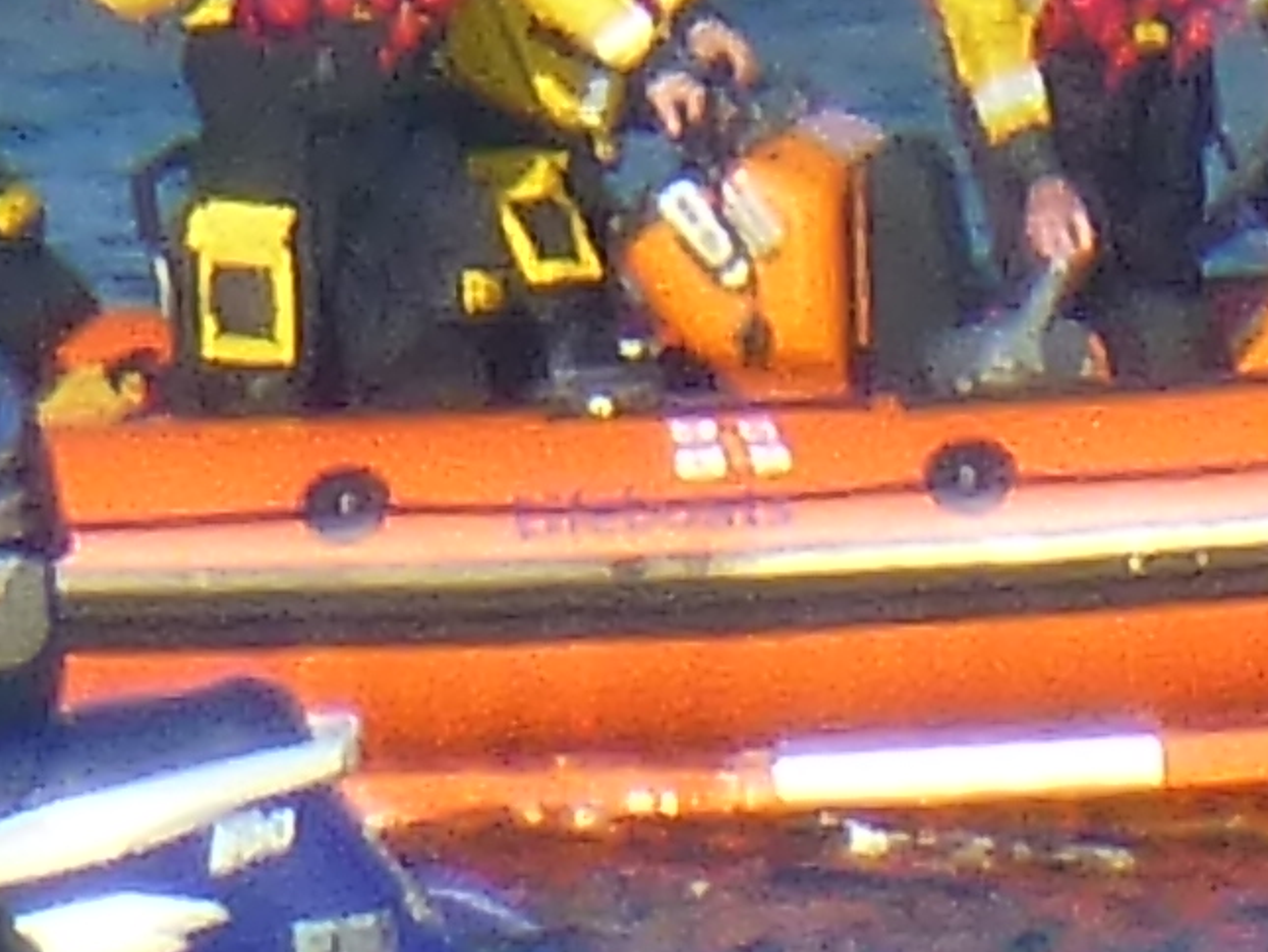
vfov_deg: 0.2
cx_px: 896
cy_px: -216
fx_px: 235688
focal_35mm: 6433
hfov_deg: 0.3
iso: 100
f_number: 6.4
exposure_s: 1/320
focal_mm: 86
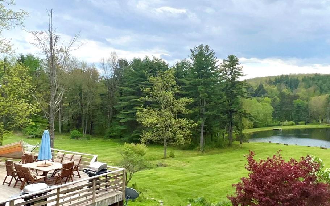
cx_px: 214
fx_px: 279
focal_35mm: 31
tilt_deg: +2.8
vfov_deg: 40.4
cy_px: 80
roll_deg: +0.1
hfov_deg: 60.1
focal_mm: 1.57
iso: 32
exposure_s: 1/1672
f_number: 1.8
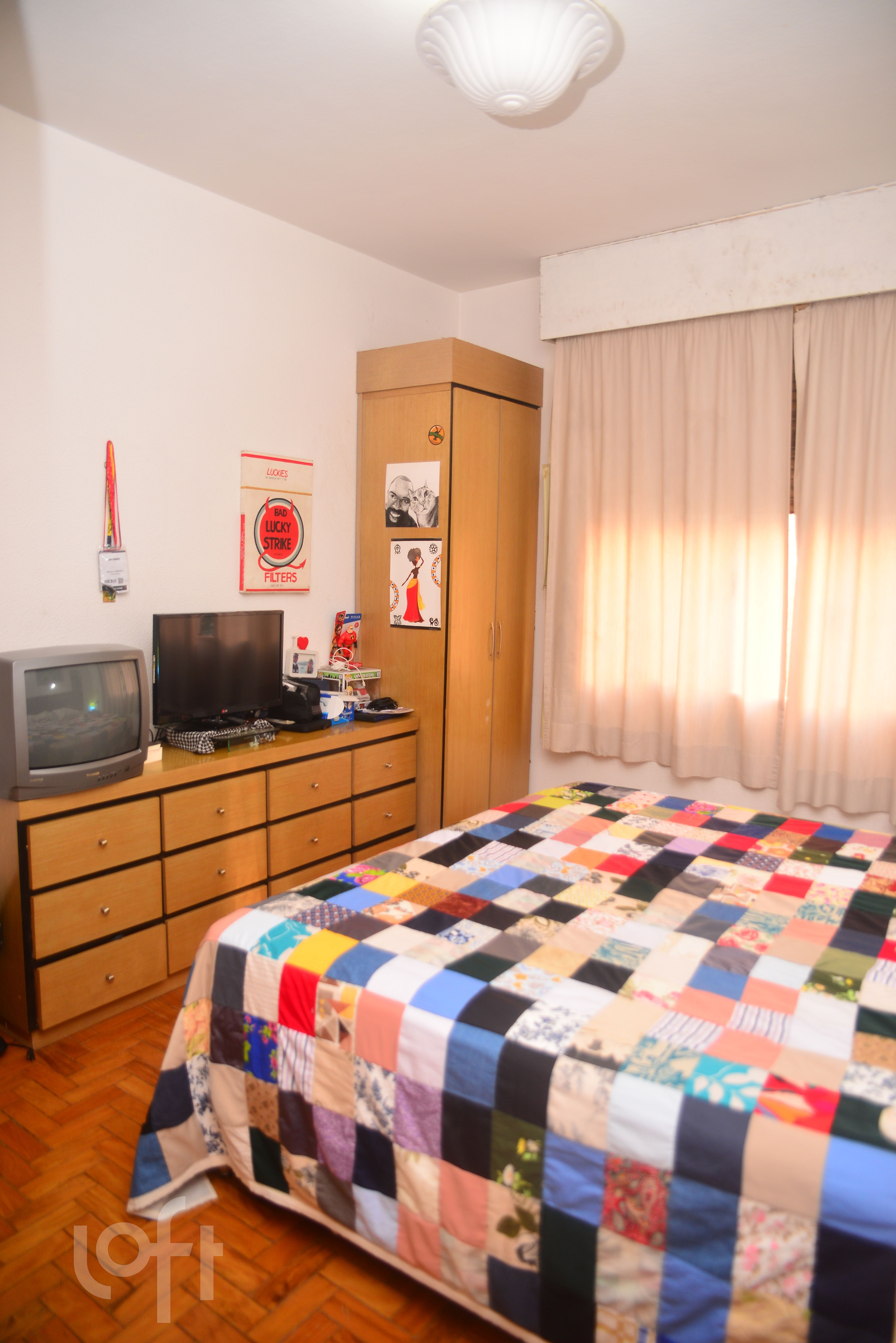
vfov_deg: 58.7
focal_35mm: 32
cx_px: 448
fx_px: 1193
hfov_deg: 41.1
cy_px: 672
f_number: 2.8
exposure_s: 1/100
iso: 320
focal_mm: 32
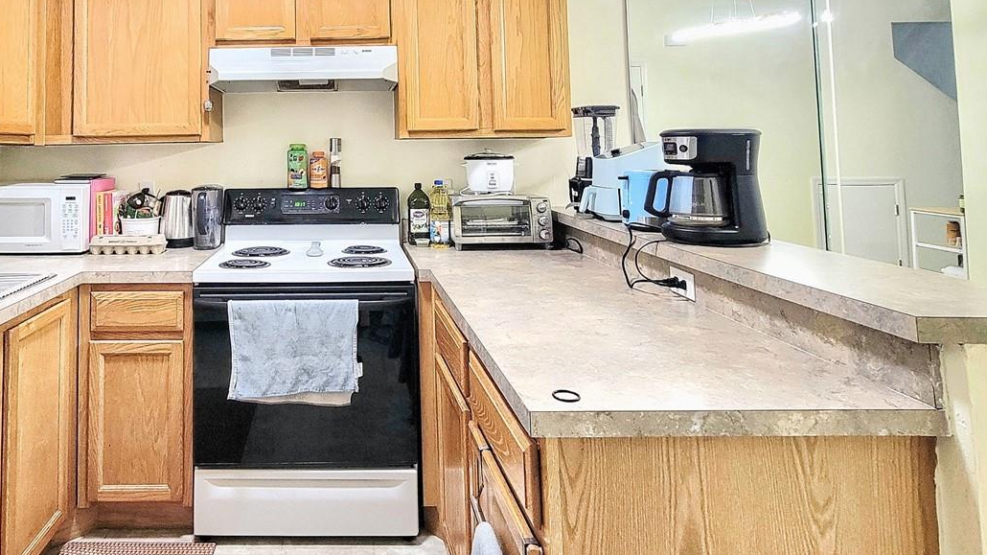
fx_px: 576
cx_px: 326
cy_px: 244
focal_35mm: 22
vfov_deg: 51.3
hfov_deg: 78.5
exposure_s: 1/60.2
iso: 320
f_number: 2.2
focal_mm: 2.2
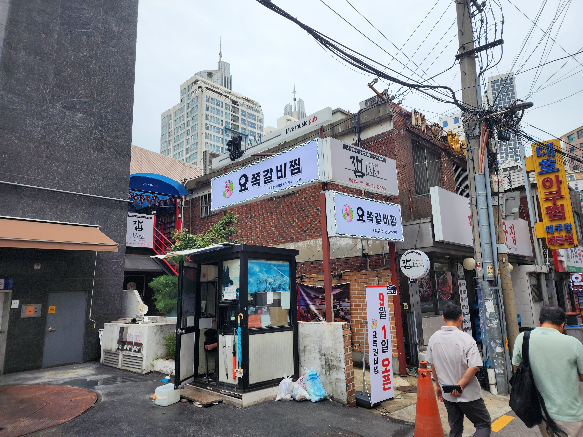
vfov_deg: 58.9
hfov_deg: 73.9
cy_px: 218
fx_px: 387
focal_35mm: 23
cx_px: 292
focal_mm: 6.4
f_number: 1.8
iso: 12
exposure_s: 1/832
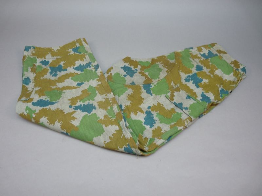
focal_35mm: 27
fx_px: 204
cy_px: 98
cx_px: 131
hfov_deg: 65.3
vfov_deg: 51.4
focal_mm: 4.8
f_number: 2.8
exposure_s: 1/30
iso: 125
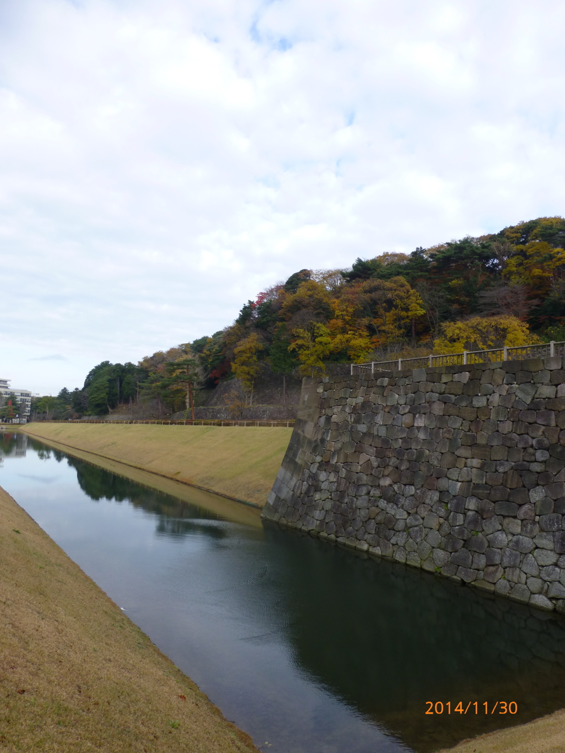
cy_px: 376
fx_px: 522
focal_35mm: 24
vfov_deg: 71.6
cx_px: 282
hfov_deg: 56.8
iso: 100
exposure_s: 1/320
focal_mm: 4.3
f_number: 4
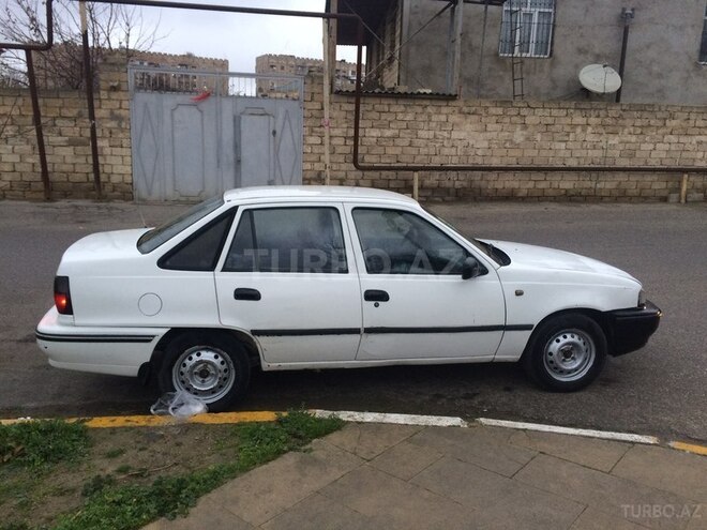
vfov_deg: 48.2
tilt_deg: -11.2
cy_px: 265
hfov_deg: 61.7
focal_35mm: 29
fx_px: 592
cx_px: 354
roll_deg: -2.1
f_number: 2.2
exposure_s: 1/33
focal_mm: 4.15
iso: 64
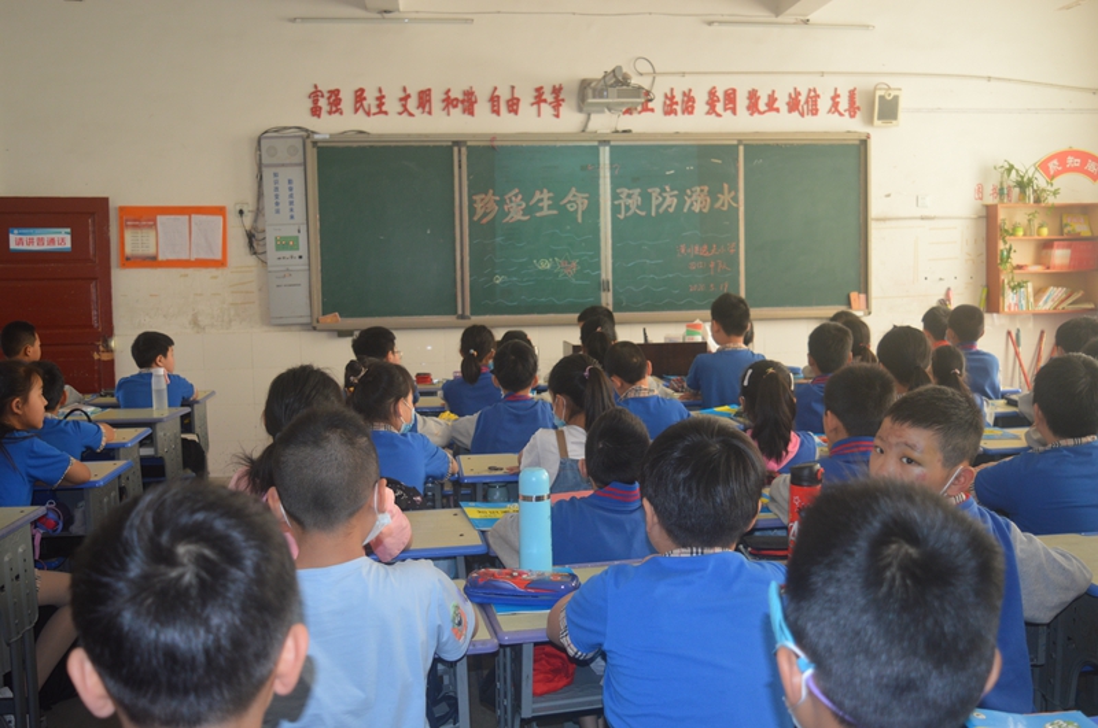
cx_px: 549
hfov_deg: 53.2
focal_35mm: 36
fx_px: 1096
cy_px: 364
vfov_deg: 36.8
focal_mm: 24
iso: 500
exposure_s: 1/60
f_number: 4
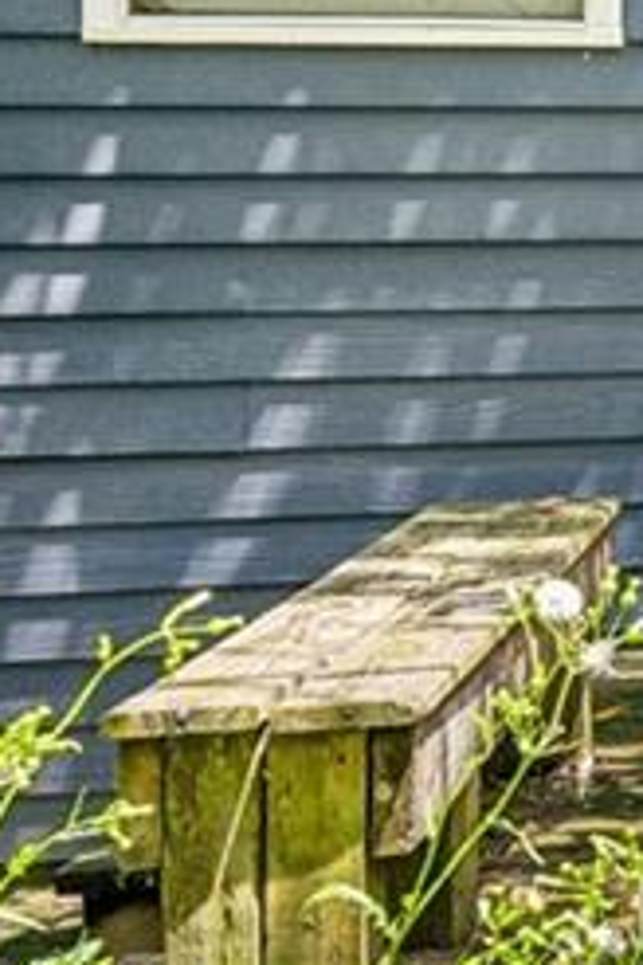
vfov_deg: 19.7
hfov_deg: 9.9
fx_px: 2735
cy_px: 159
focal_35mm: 102
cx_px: 1964
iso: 100
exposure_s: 1/80
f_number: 8
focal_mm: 24.5
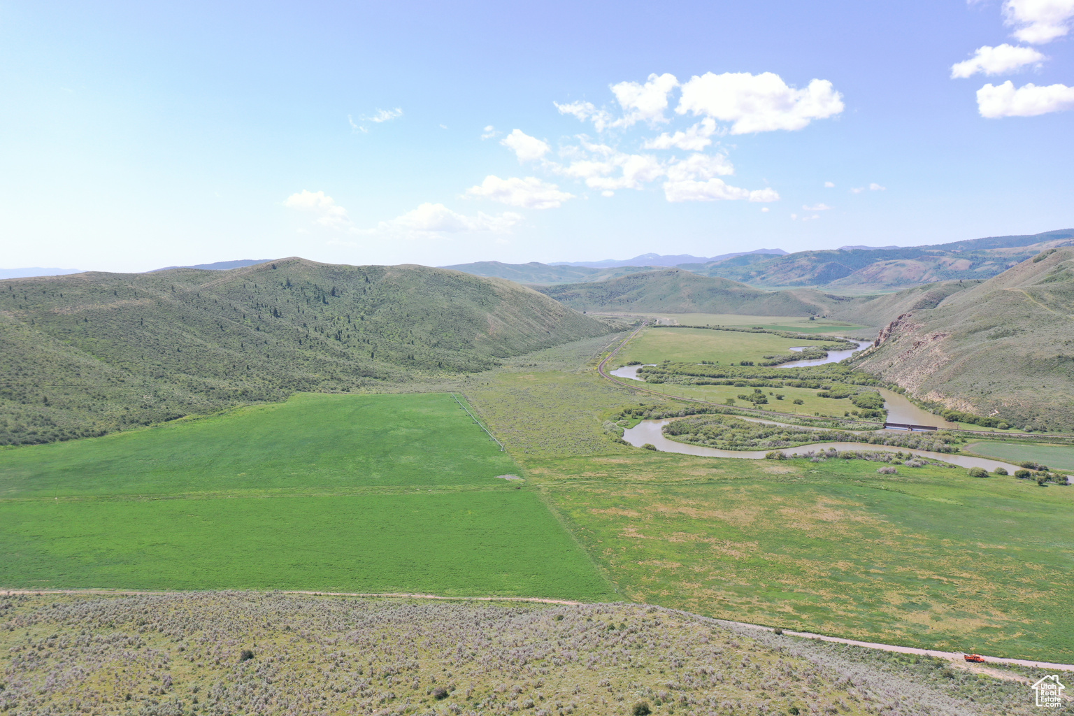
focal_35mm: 28
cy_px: 358
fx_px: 835
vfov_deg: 46.4
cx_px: 537
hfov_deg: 65.5
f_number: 5
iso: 100
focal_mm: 10.26
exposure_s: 1/320
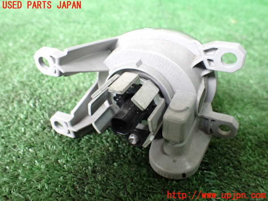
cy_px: 100
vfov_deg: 46.8
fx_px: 232
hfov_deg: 60.0
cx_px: 134
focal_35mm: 30
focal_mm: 5.4
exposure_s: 1/100
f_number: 2.3
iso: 800
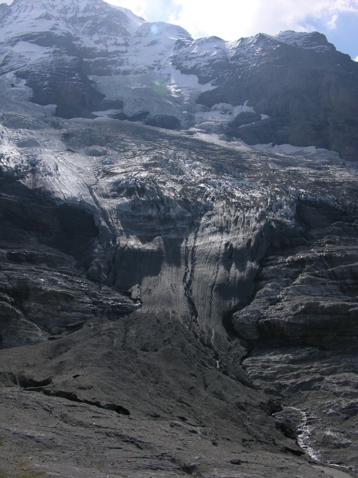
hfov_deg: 40.7
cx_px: 179
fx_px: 483
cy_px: 239
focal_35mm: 35
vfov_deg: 52.6
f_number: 7.1
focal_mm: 8.9
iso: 50
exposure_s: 1/296
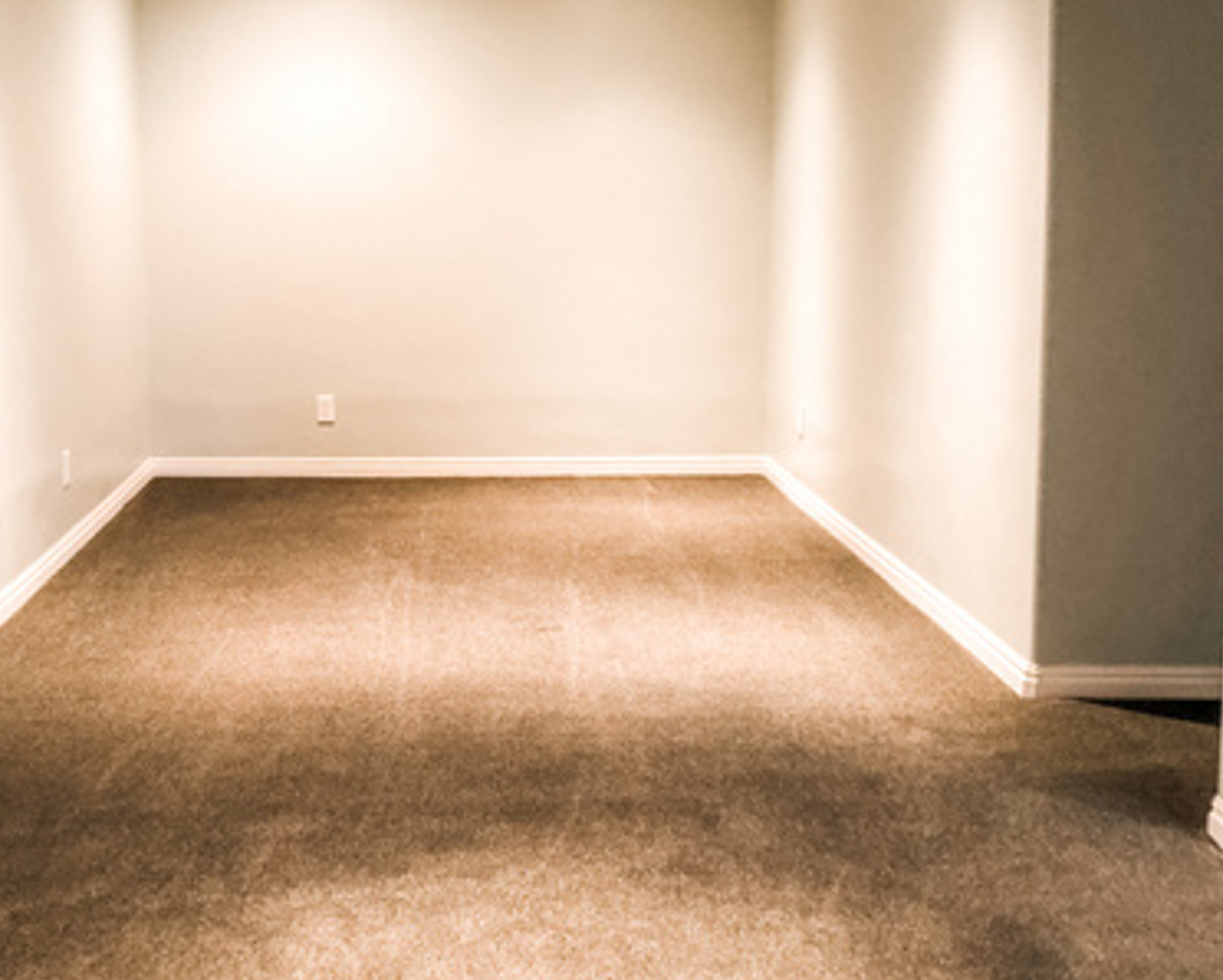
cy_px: 421
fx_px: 1702
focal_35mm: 47
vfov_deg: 32.1
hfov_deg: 39.1
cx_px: 427
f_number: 1.8
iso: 100
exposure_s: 1/15
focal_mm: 3.99
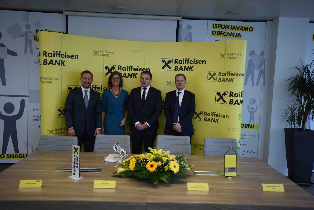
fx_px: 279
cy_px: 105
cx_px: 157
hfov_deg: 58.7
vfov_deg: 41.1
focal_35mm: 32
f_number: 2.8
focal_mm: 32
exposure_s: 1/200
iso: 1250
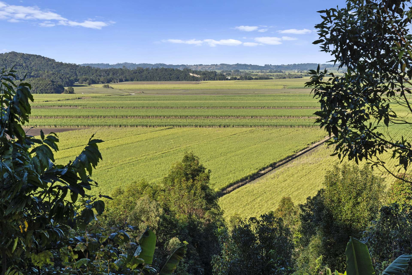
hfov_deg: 27.0
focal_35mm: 75
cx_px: 206
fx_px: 858
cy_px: 138
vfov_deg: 18.2
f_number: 10
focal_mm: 75
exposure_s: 1/500
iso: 250
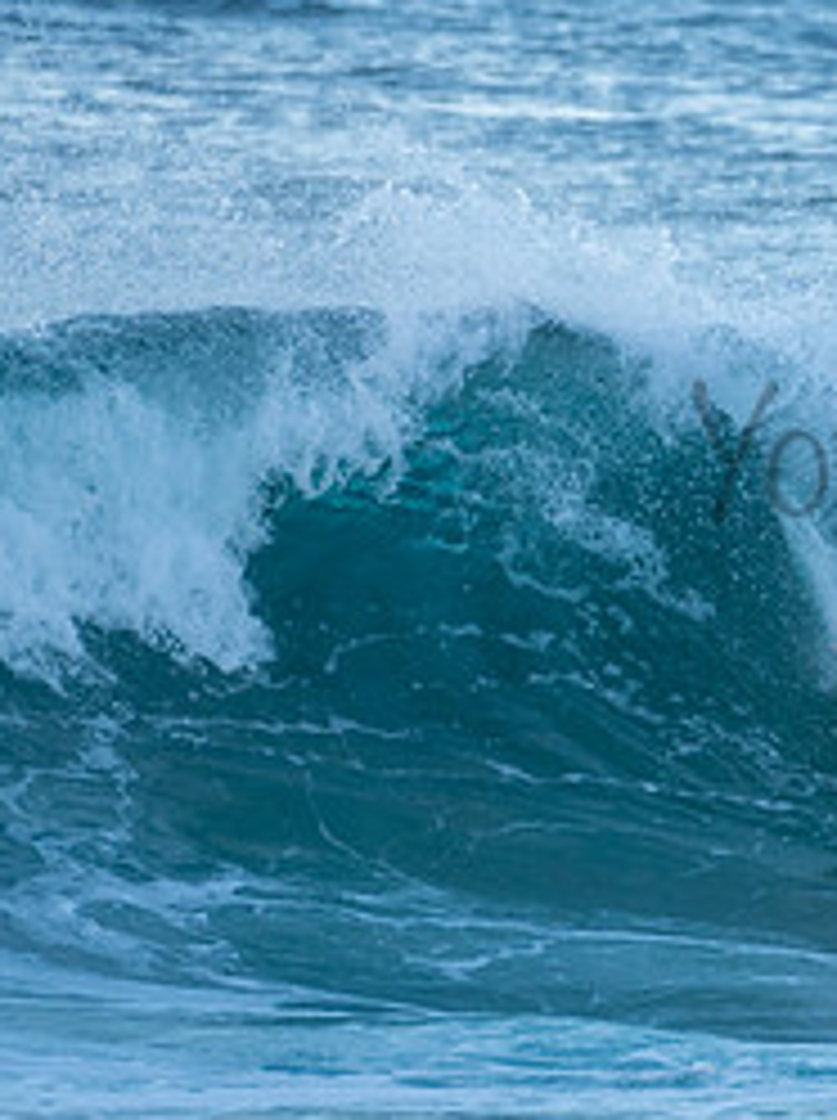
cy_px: 412
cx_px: 1156
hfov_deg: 0.9
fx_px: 54399
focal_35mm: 1683
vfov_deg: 1.2
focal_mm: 500
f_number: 5.6
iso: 320
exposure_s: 1/400
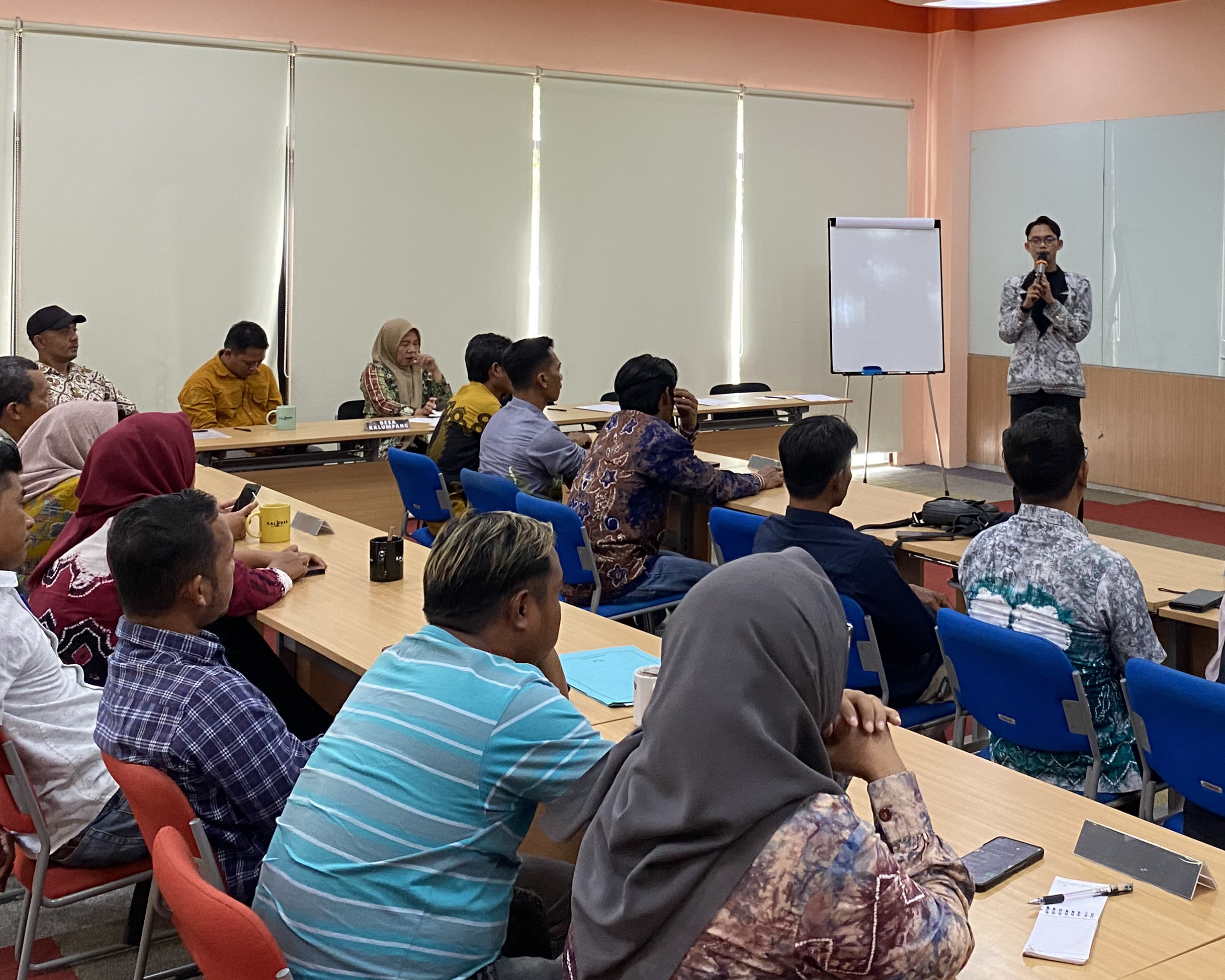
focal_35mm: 42
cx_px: 818
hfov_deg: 43.2
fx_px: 1523
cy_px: 270
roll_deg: -0.9
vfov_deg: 35.1
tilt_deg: -0.9
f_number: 1.8
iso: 160
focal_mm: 4.25
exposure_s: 1/60
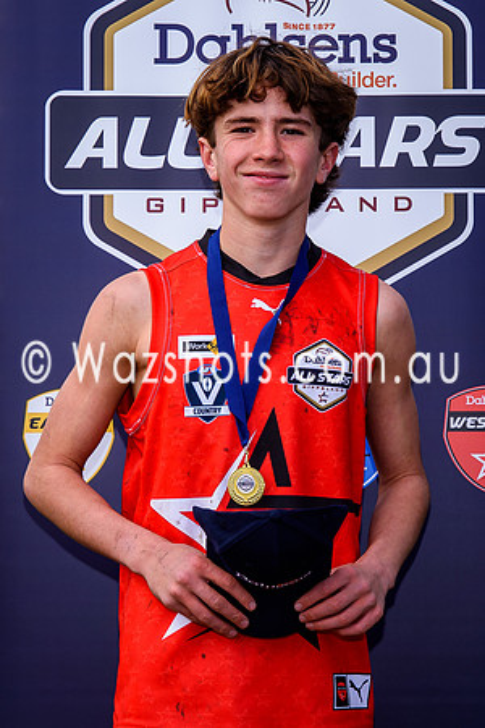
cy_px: 384
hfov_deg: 9.7
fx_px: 2843
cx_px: 244
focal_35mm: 141
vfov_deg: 14.6
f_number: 5.6
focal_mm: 46
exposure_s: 1/160
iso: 100
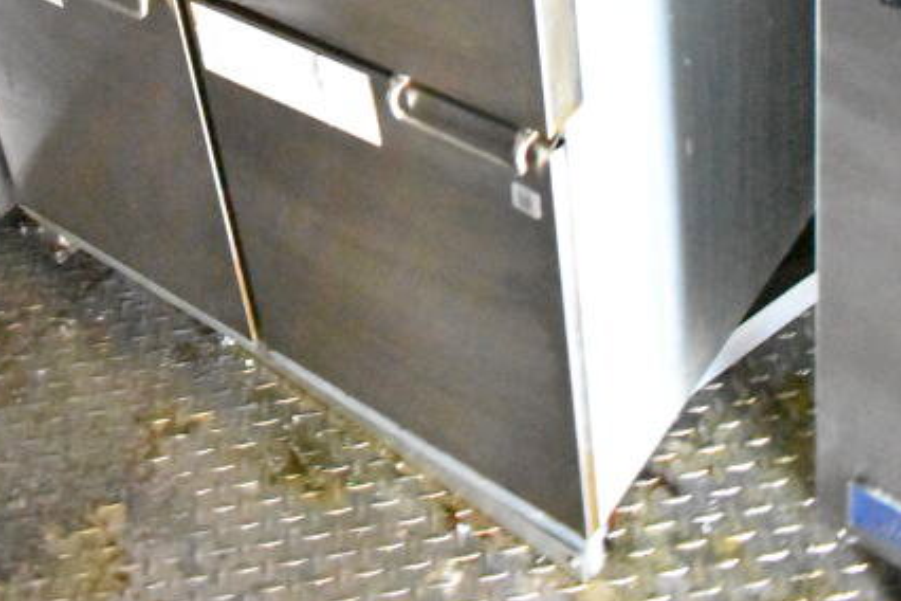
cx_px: 311
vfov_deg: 20.6
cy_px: -254
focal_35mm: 58
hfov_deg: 34.2
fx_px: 1451
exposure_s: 1/10
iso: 25600
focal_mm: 18
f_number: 3.5
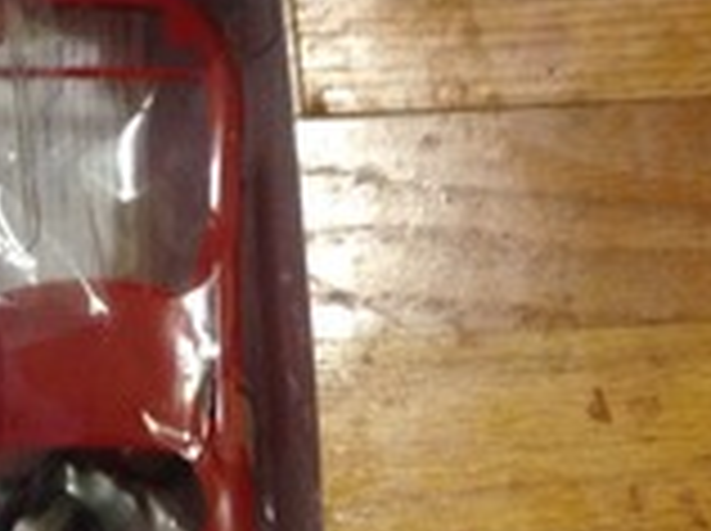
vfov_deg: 13.3
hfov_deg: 16.5
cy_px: 182
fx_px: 2276
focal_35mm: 111
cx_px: -270
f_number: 2.4
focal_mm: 4.28
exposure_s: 1/20
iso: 250
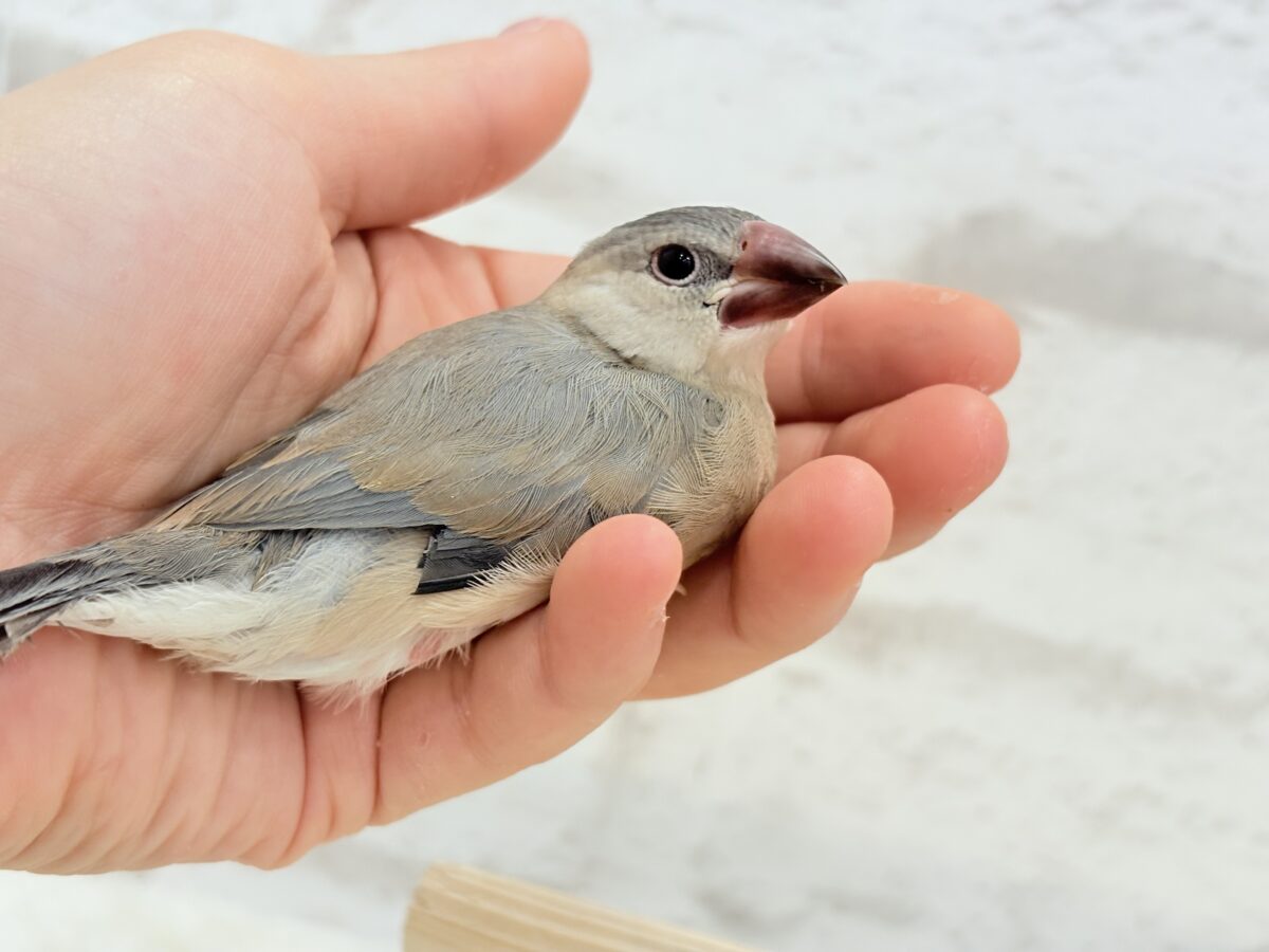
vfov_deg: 28.0
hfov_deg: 36.8
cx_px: 634
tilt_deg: -7.4
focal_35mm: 52
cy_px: 476
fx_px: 1906
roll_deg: -10.5
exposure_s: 1/100
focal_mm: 5.96
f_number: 1.6
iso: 100
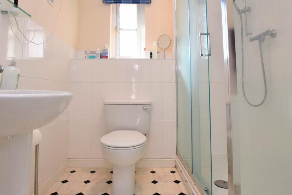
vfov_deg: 58.9
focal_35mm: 21
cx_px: 139
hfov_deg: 81.1
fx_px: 170
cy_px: 75
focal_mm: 10
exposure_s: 1/125
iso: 220
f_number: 5.6
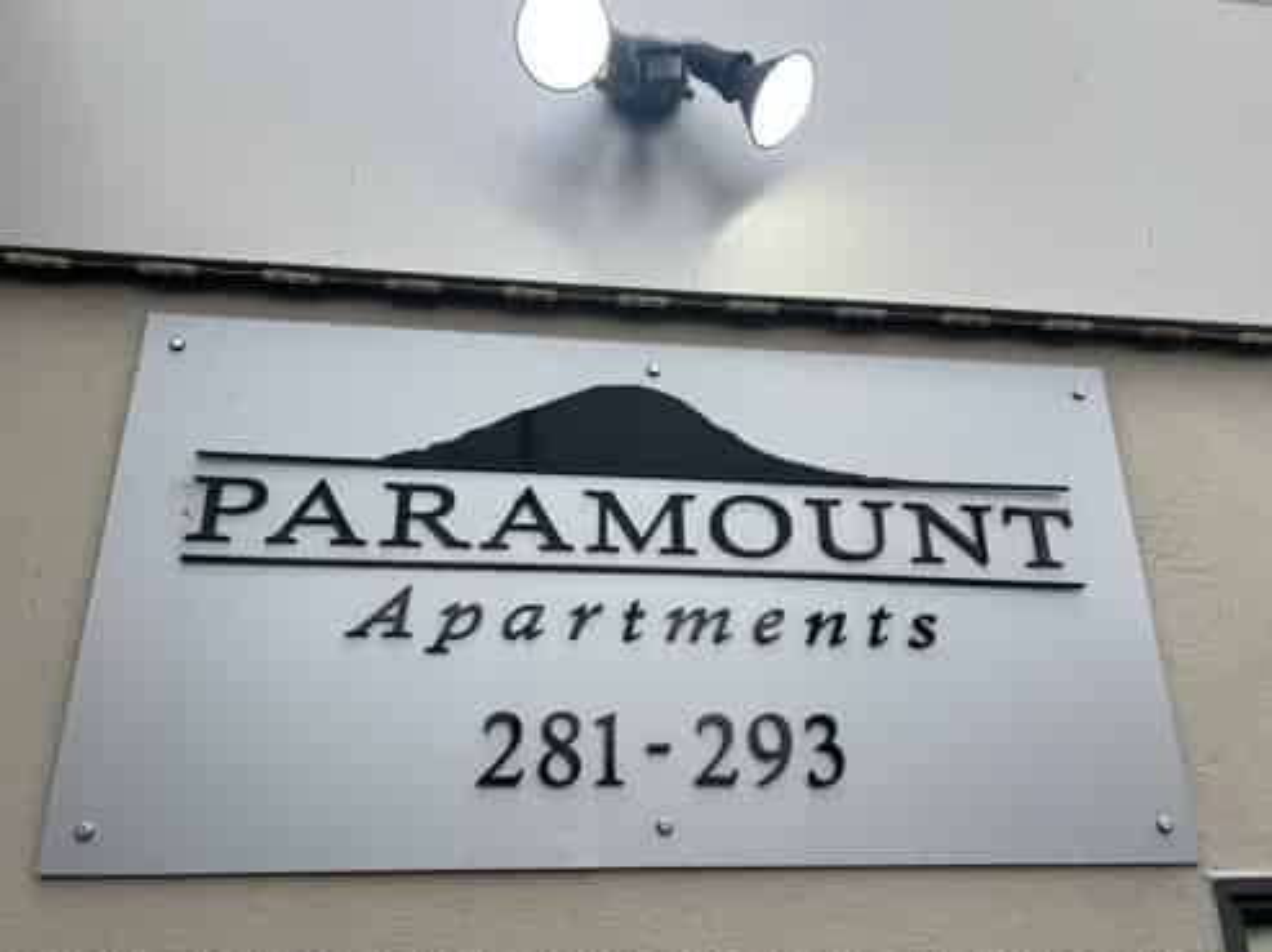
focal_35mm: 26
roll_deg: -0.2
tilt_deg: +20.5
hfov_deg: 67.3
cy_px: 476
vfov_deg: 53.0
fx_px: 955
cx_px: 636
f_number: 1.5
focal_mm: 5.7
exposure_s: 1/758
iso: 50
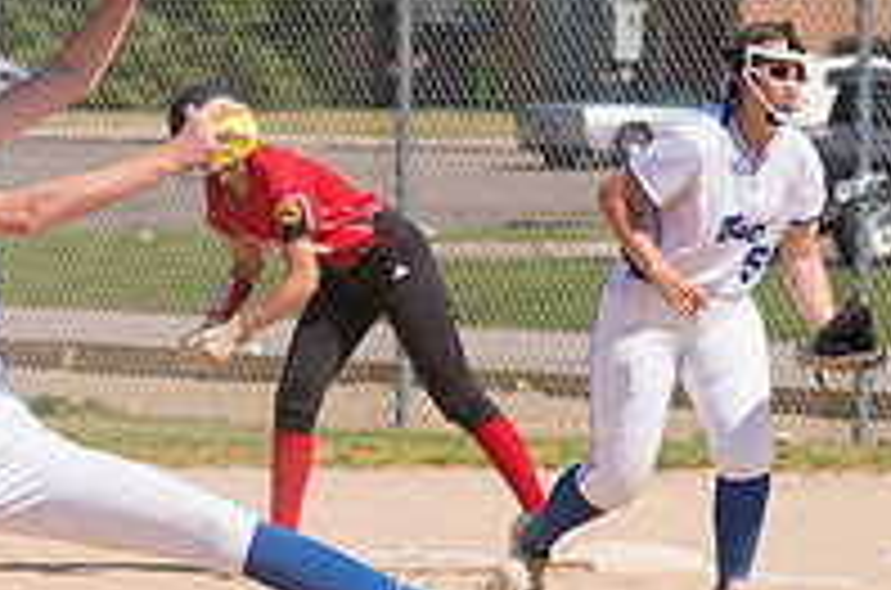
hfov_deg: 4.5
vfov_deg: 3.0
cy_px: 468
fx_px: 11382
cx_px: -194
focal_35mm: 461
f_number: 5.6
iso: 250
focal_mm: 105
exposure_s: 1/1600
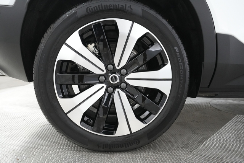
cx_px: 122
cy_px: 82
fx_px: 169
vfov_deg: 51.2
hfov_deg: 71.5
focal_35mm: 25
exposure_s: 1/100
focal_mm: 25
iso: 5000
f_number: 4.5
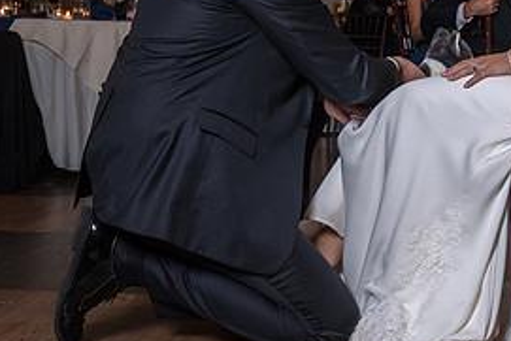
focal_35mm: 81
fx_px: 1150
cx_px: 351
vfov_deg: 16.6
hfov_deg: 24.9
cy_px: 24
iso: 2000
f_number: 5.6
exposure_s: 1/100
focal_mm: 33
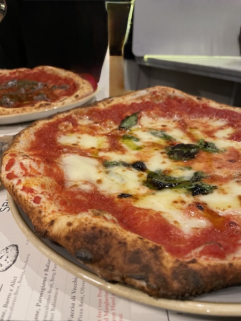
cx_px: 120
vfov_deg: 67.3
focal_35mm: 26
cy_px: 160
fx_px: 241
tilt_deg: -28.6
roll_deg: +2.1
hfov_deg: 53.1
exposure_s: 1/50
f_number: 1.6
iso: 500
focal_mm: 4.2
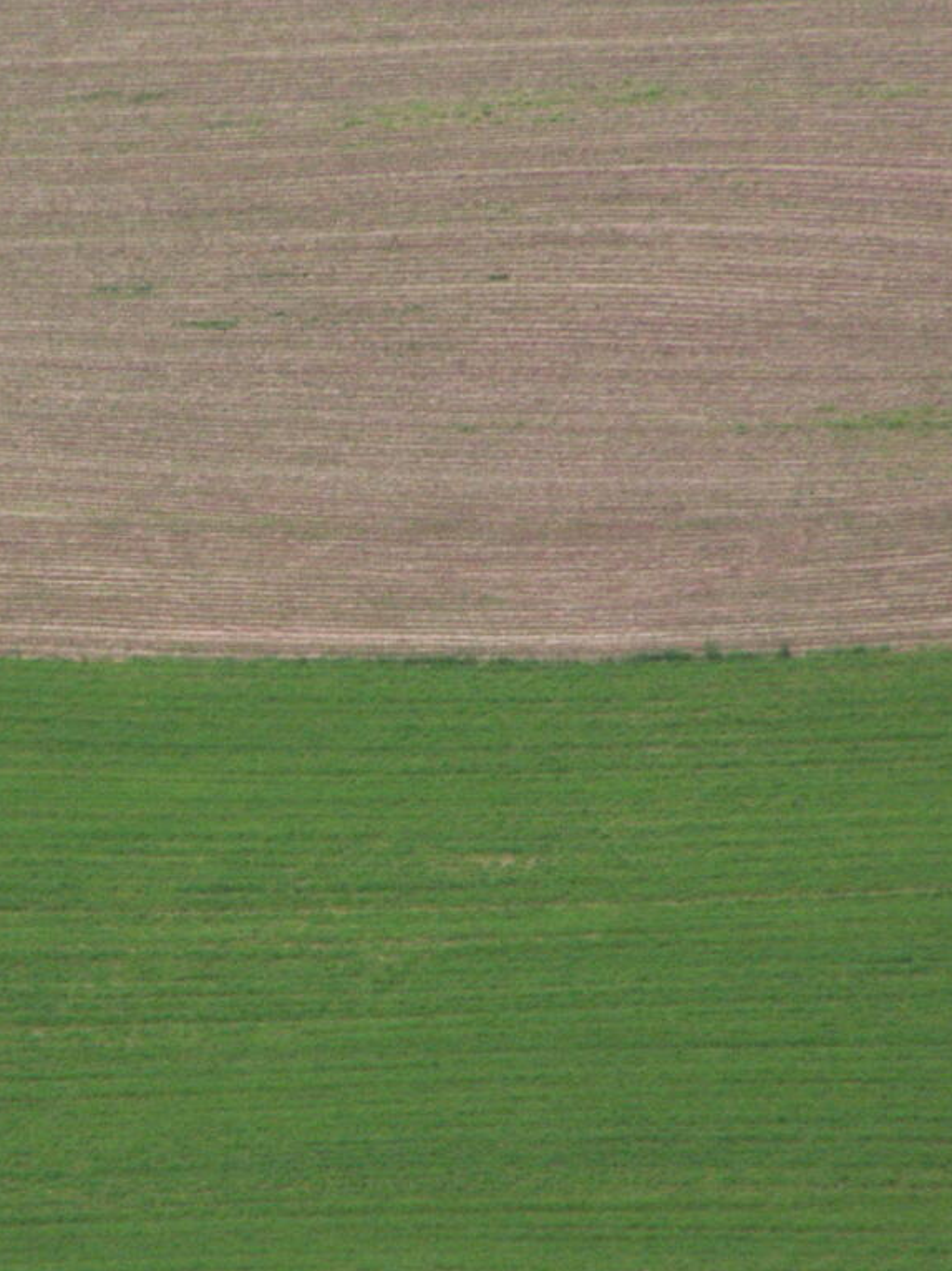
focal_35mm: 508
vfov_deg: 3.9
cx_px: 250
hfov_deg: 2.9
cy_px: 636
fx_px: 18638
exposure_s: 1/1250
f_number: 7.1
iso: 400
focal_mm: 63
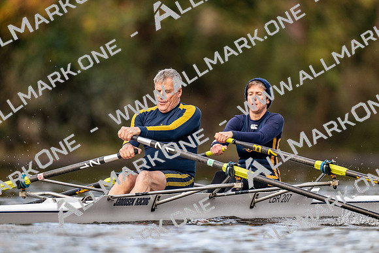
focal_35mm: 600
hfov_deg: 3.4
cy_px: 126
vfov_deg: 2.3
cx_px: 190
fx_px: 6318
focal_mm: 600
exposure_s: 1/2500
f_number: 4
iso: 1400
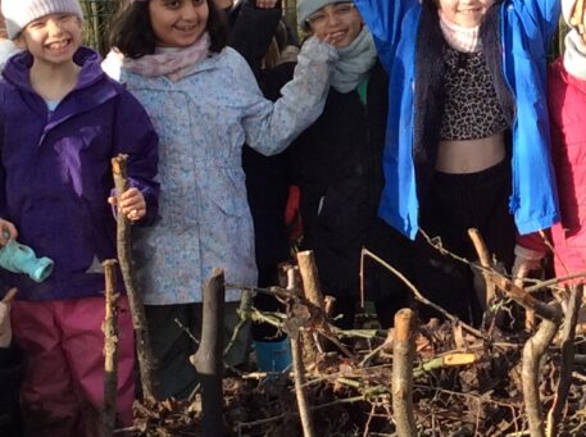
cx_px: 551
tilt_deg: -13.1
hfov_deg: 17.0
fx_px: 1926
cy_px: 165
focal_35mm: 114
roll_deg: +1.2
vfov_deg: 12.9
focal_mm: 3.3
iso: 32
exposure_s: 1/256
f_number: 2.4
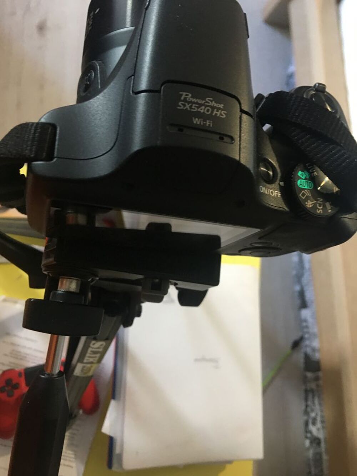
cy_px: 238
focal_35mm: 29
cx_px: 178
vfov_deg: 61.7
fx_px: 399
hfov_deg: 48.2
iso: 100
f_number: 2.2
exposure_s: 1/10
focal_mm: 4.15
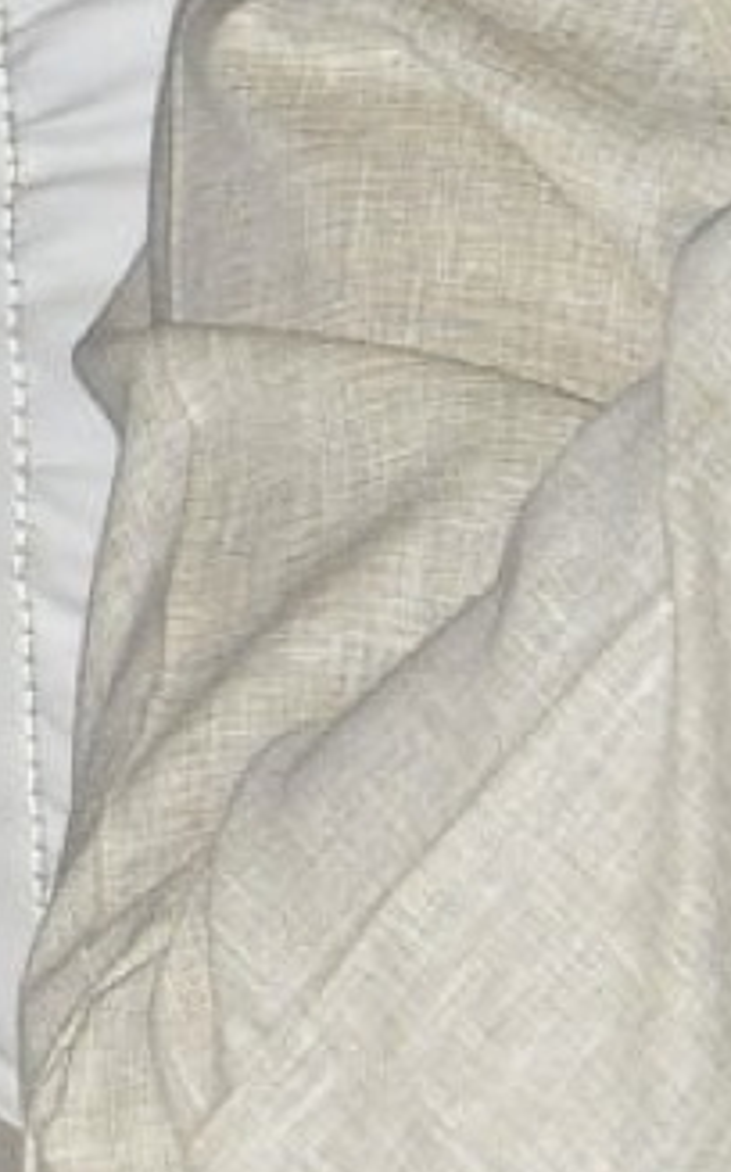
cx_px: 1949
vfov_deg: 2.5
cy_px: 489
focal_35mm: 842
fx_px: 26875
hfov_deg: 1.6
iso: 400
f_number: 10
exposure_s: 1/125
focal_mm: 92
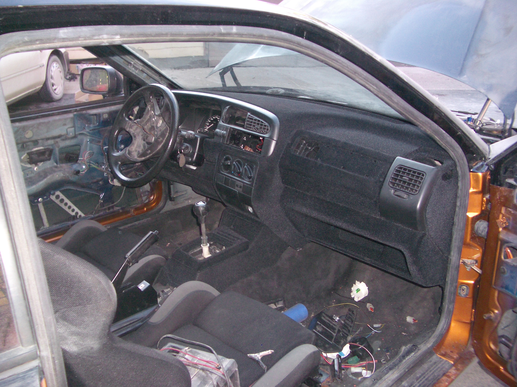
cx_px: 258
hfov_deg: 52.6
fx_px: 523
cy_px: 194
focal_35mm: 35
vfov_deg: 40.7
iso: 100
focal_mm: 5.8
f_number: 2.6
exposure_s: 1/60
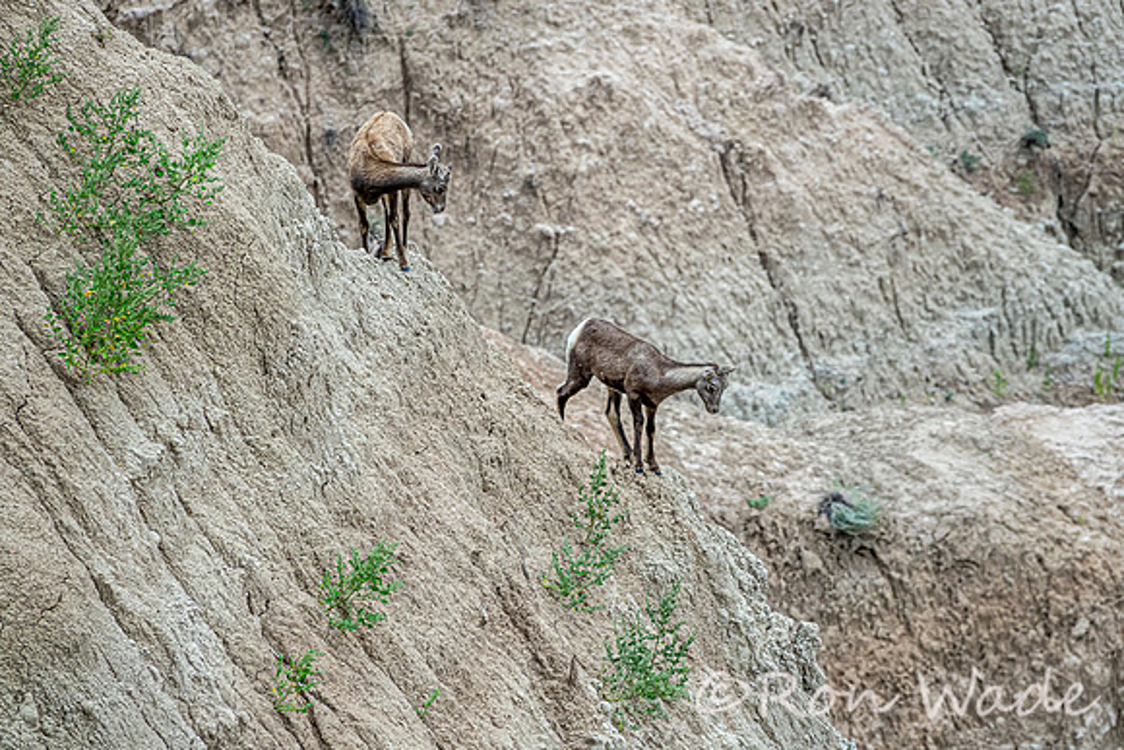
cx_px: 562
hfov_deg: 7.7
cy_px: 375
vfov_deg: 5.2
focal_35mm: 266
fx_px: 8307
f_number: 4
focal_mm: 97.49
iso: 250
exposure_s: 1/500
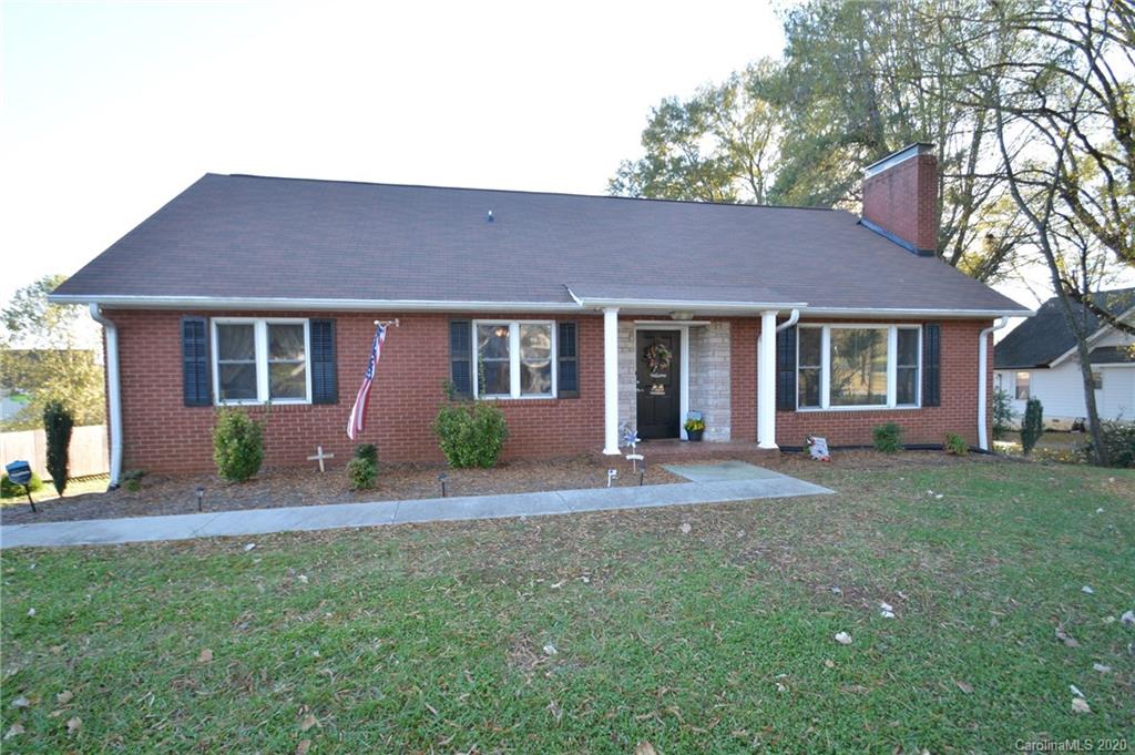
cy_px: 378
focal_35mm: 16
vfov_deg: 72.0
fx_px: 520
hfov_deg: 95.0
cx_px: 568
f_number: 5
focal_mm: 11
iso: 320
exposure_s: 1/100
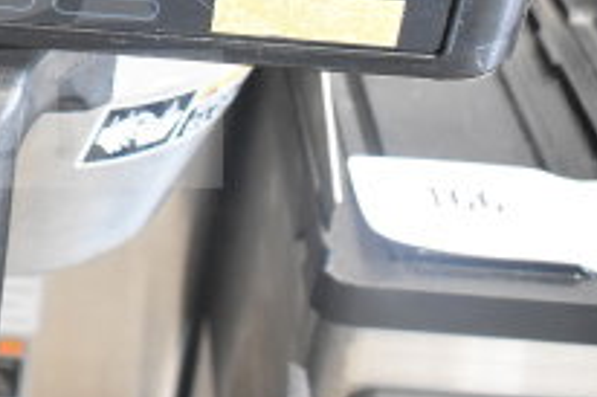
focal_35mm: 80
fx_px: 1326
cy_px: -42
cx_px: -104
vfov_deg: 16.5
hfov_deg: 23.4
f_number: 3.5
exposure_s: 1/30
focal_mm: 18
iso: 2500
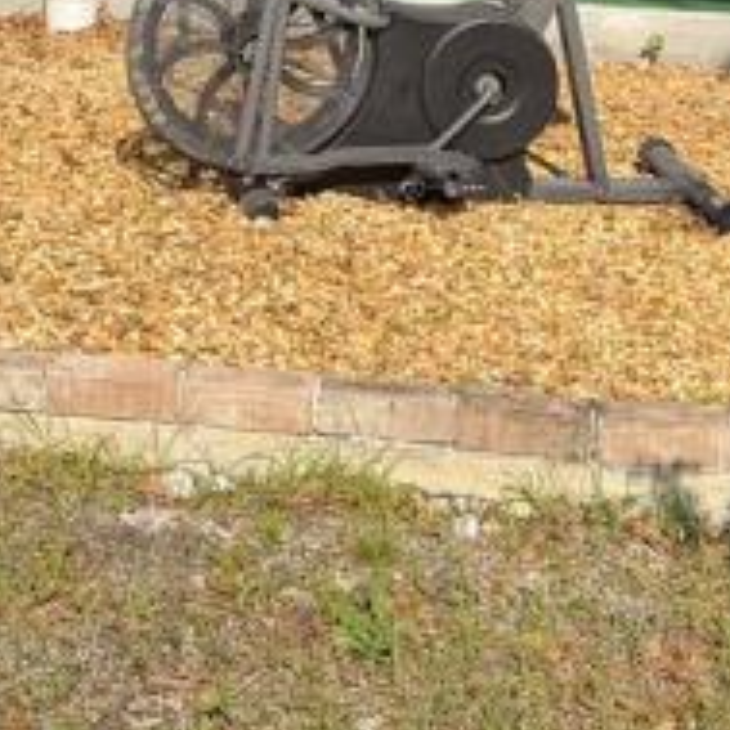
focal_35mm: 108
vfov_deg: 14.7
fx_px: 2577
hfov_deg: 16.0
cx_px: 174
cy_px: -463
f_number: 1.78
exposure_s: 1/3145
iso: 80
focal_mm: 6.76
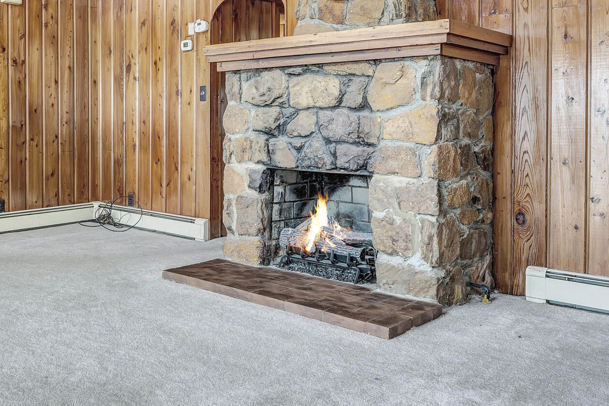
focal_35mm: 38
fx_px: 643
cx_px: 130
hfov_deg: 48.1
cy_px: 127
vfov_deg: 34.6
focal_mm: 16
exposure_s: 1/4
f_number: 6.3
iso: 100
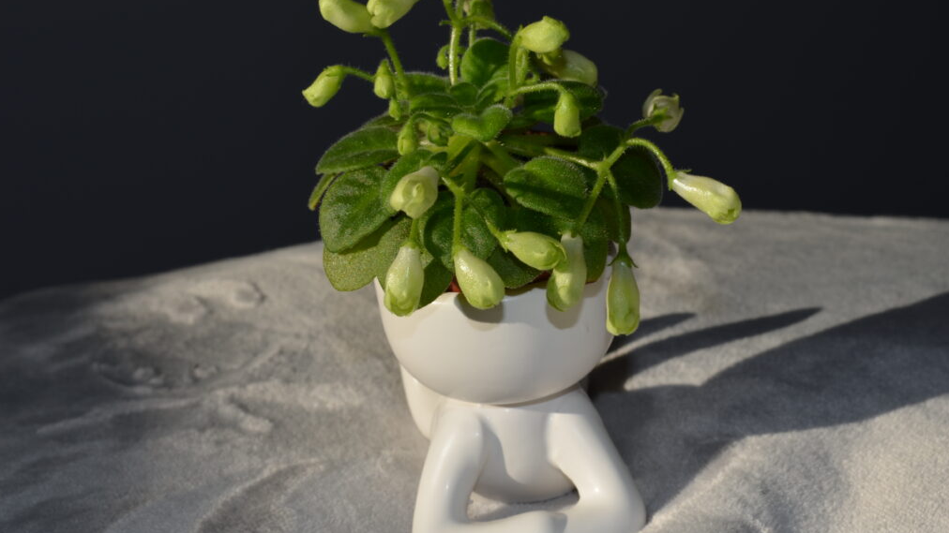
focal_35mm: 73
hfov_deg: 29.0
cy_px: 277
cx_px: 473
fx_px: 1837
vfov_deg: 16.5
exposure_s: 1/200
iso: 100
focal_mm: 46
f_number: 11
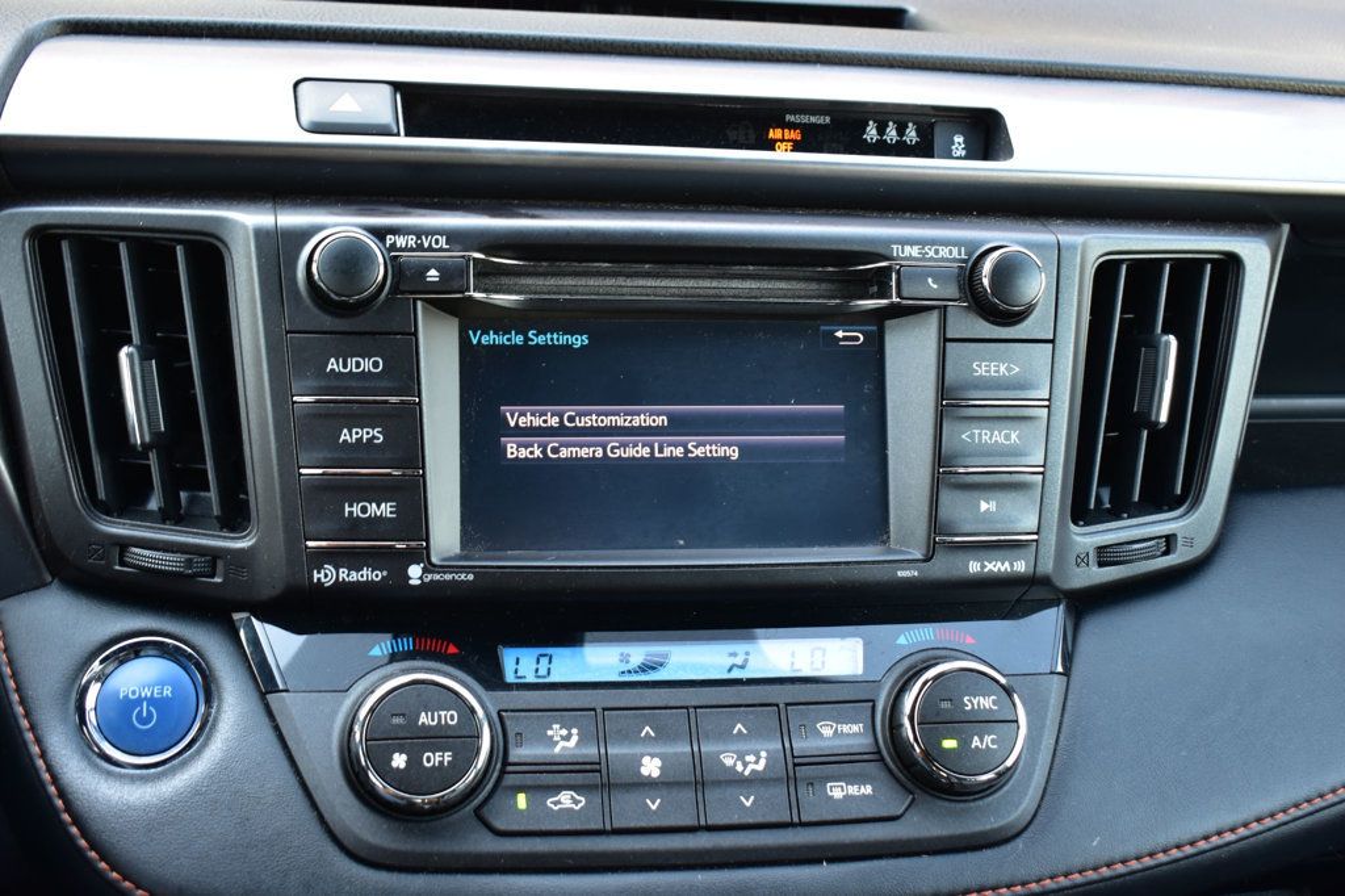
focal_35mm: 48
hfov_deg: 41.1
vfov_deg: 28.1
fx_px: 1793
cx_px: 672
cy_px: 448
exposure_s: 1/15
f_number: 6.3
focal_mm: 32
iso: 400
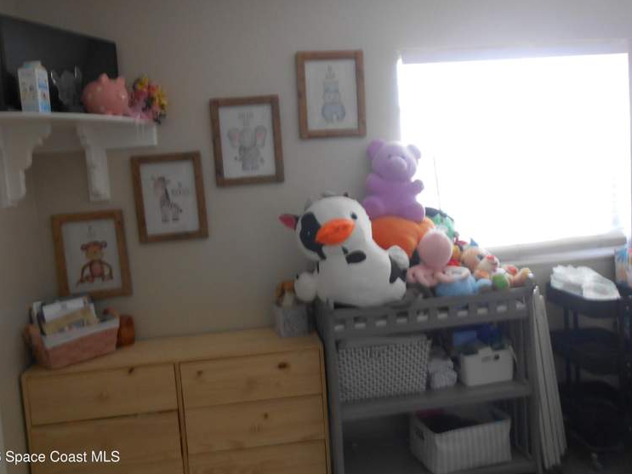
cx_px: 298
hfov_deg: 63.4
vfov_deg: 49.7
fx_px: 511
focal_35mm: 28
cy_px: 225
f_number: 3.5
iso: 250
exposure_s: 1/30
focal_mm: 4.6
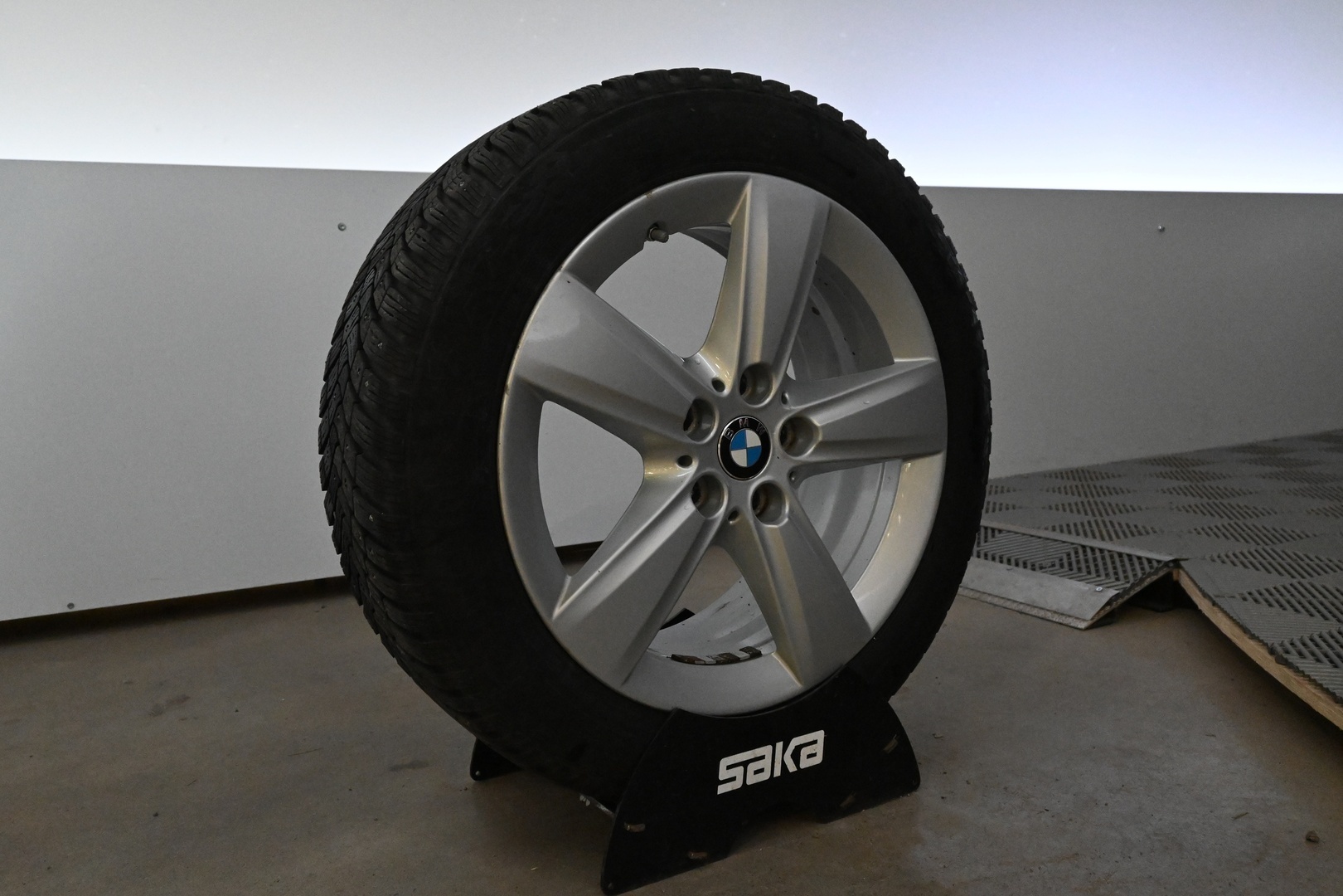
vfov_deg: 44.6
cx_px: 672
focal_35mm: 29
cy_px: 448
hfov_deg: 63.2
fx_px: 1091
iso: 6400
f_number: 6.3
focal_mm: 19.5
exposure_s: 1/250
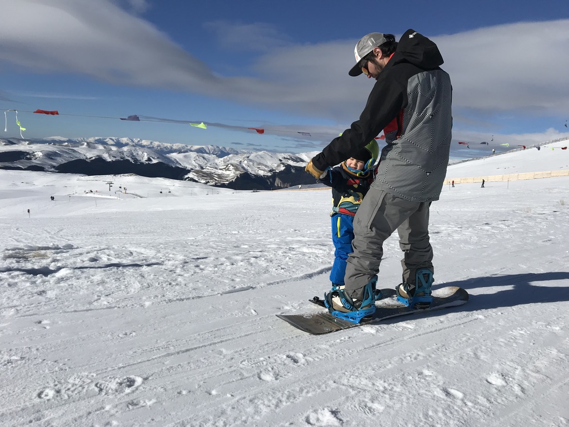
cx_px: 284
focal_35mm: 28
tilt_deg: -5.6
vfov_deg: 49.7
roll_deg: -10.1
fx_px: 460
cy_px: 214
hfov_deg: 63.4
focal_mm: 3.99
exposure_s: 1/7407
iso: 25
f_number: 1.8
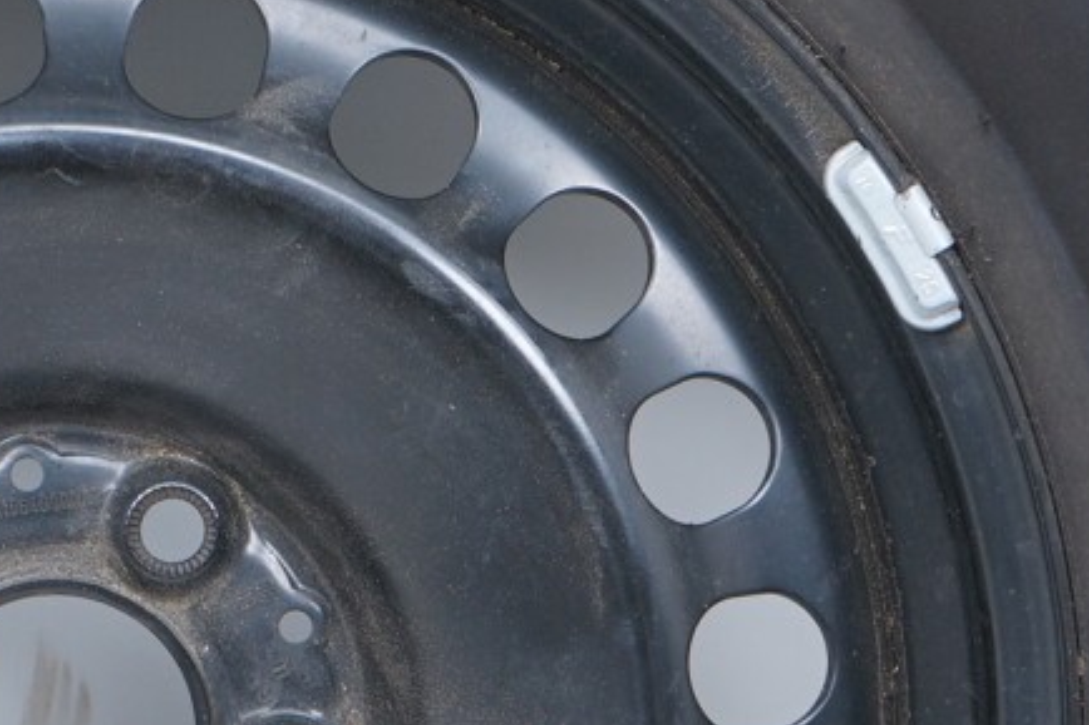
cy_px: 623
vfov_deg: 6.9
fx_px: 6017
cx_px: -118
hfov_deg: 10.2
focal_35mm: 199
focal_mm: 45
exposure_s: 1/100
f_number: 7.1
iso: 250
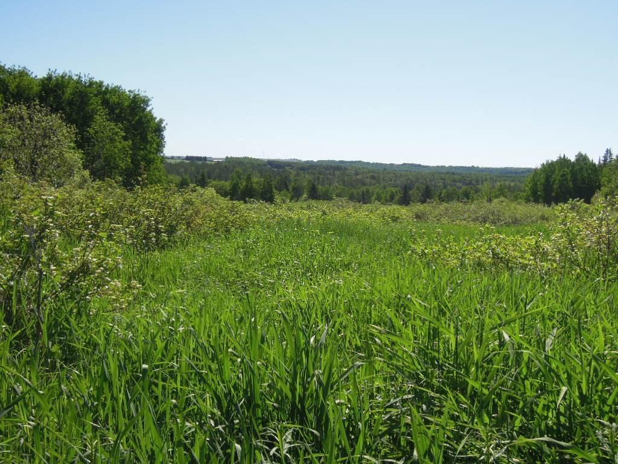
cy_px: 232
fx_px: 803
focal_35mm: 45
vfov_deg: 32.2
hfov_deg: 42.1
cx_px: 309
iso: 160
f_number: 4
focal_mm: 8.1
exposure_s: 1/1250
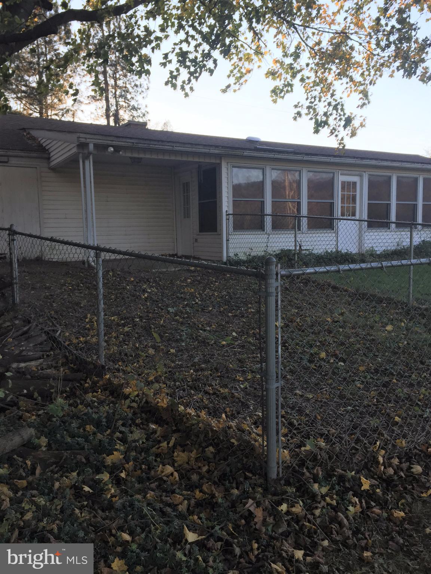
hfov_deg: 48.2
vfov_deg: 61.7
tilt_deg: -5.2
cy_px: 287
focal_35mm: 29
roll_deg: +0.8
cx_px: 216
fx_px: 481
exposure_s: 1/350
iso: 32
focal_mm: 4.15
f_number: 2.2
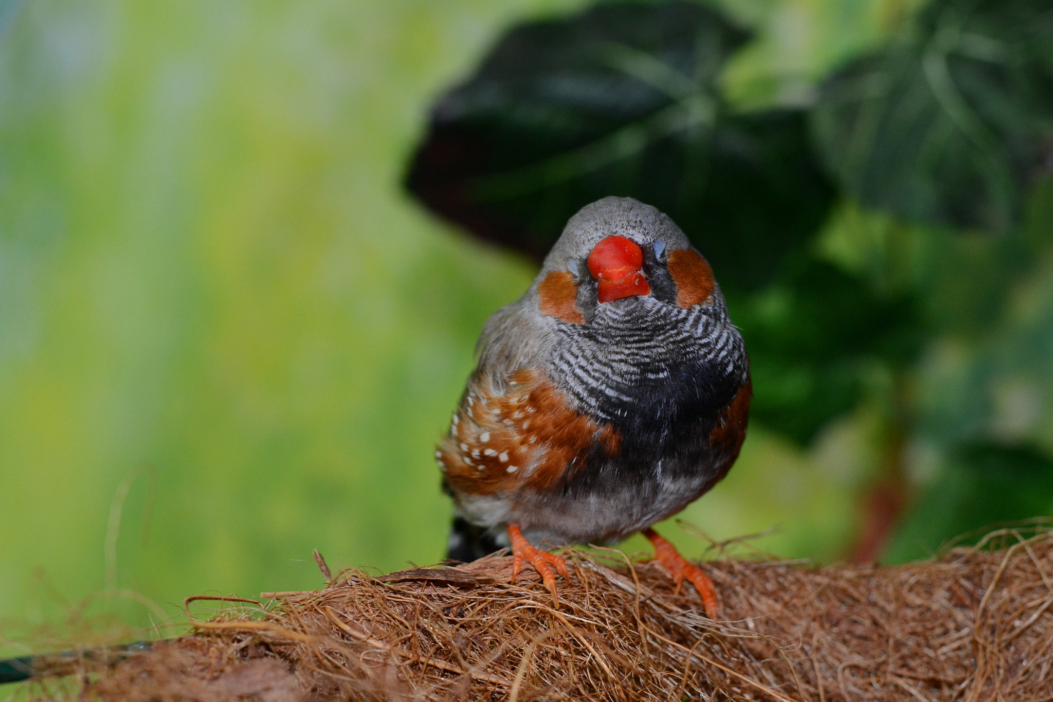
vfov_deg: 15.2
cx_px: 526
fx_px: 2632
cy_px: 351
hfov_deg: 22.6
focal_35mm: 90
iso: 800
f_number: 6.3
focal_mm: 60
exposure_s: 1/60
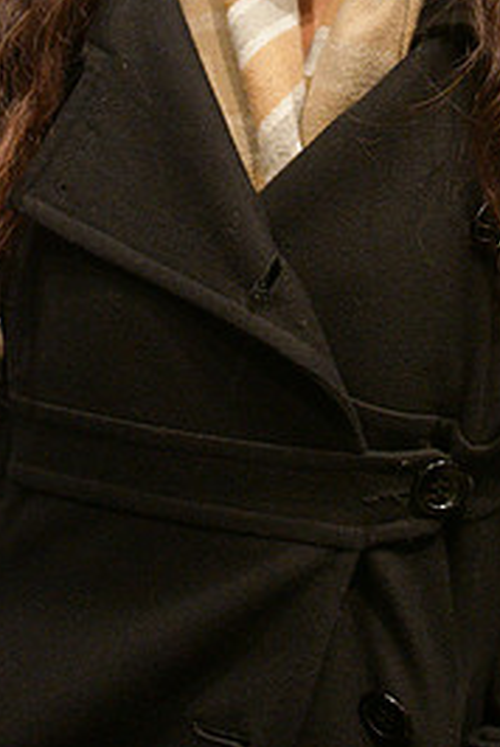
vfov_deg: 22.9
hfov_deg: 16.1
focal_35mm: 85
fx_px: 1766
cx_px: 319
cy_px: -14
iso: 4000
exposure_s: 1/60
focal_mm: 26
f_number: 3.8
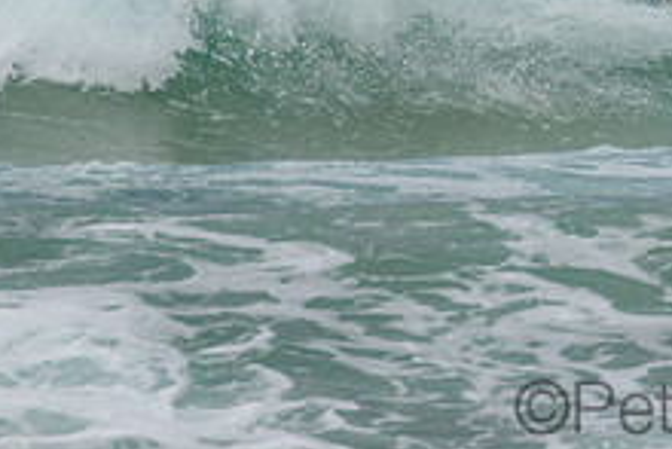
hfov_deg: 1.0
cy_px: -99
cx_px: 751
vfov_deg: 0.7
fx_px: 39318
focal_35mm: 2105
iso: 800
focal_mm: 800
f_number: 11
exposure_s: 1/2000
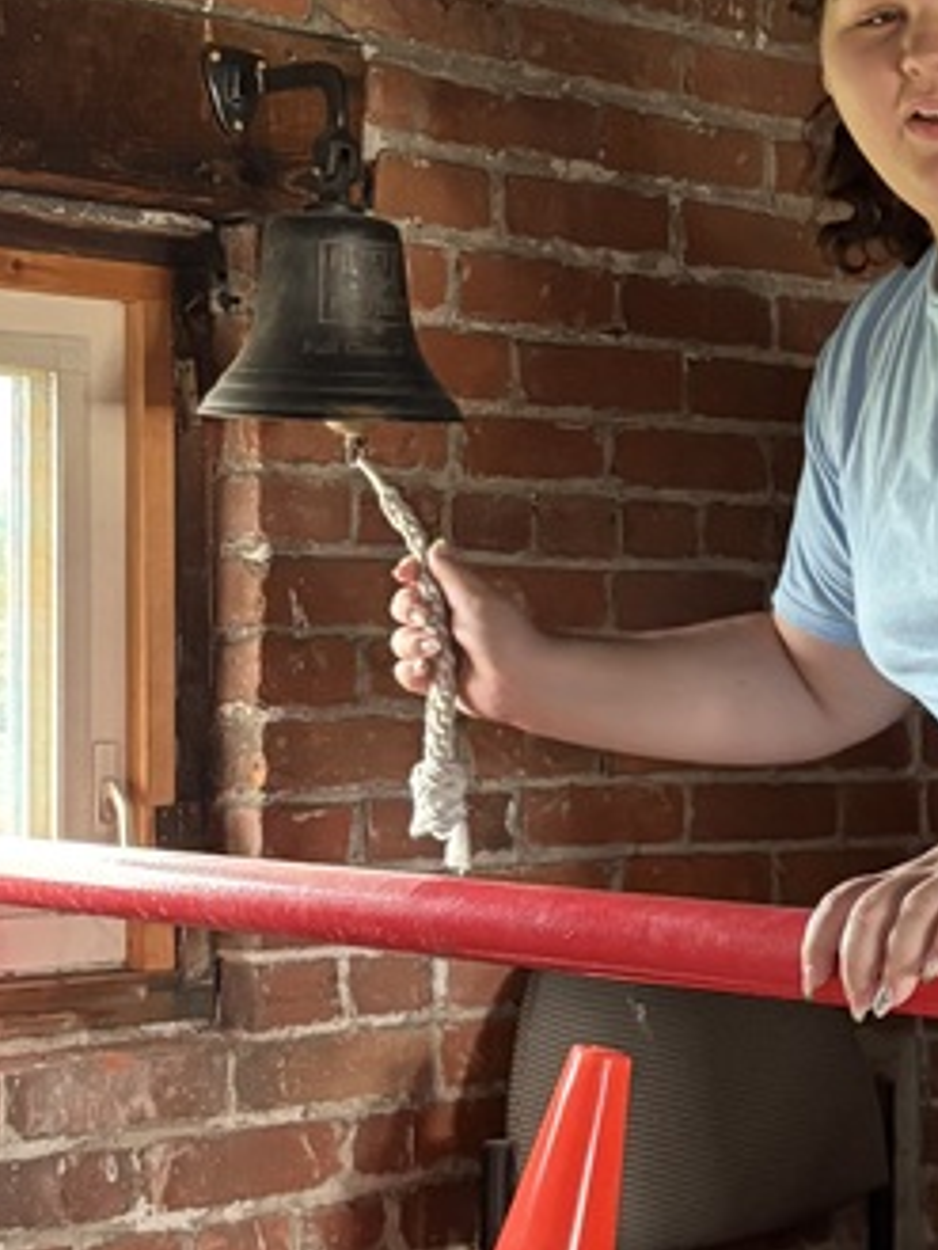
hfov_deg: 18.0
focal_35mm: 81
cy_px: 650
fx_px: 2925
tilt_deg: +0.1
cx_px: 835
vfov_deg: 24.1
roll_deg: +1.1
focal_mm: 5.96
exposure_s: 1/59
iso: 500
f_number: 1.6
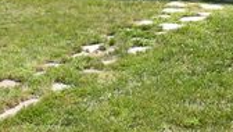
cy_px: -90
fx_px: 520
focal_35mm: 84
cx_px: 146
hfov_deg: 25.2
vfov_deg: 13.3
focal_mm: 18
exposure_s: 1/800
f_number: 14
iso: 1250
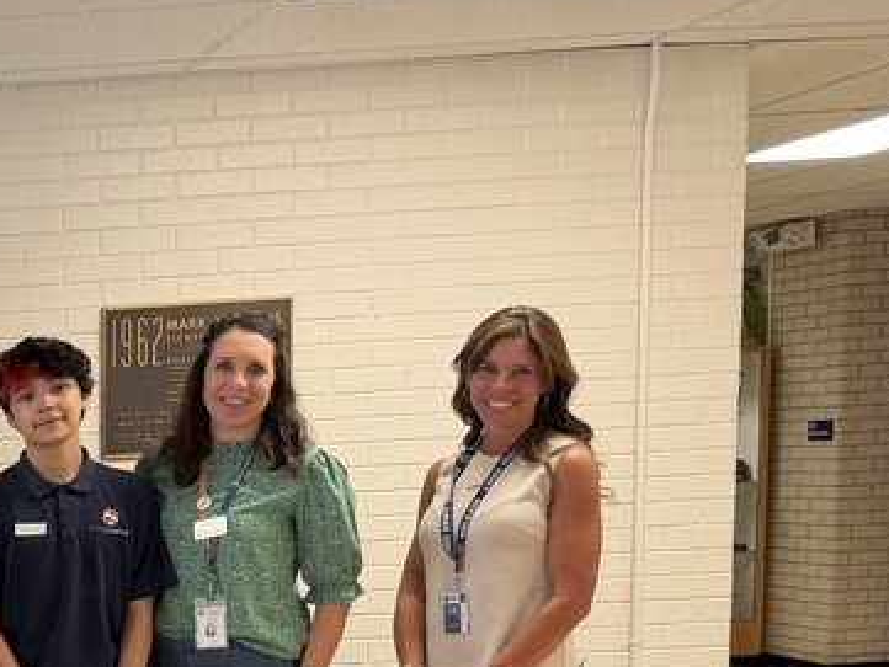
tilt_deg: -7.8
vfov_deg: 20.7
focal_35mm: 68
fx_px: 1747
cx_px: -355
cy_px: 721
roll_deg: +2.3
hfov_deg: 24.0
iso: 125
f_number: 1.78
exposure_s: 1/60
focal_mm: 6.76
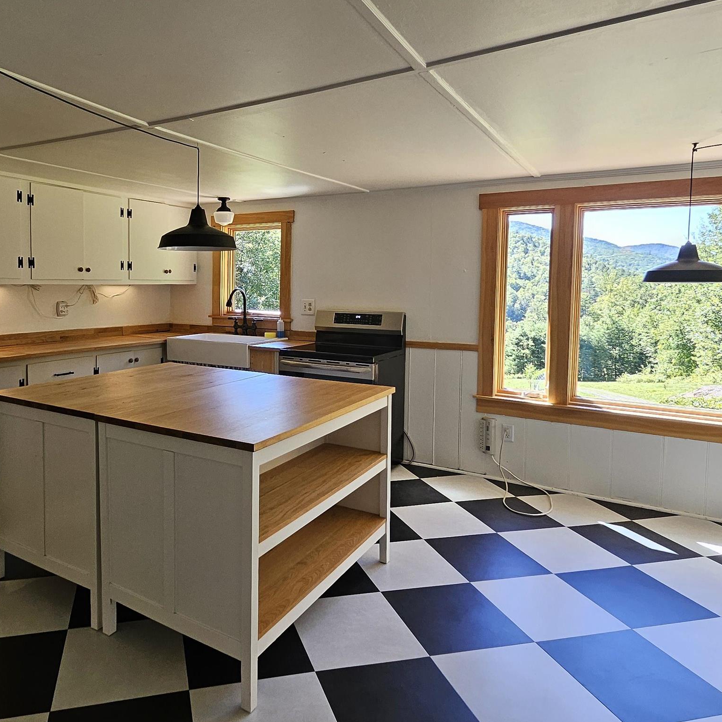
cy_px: 307
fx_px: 543
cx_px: 265
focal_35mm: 23
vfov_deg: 66.9
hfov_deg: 66.1
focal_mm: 1.74
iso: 50
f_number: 2.2
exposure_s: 1/53
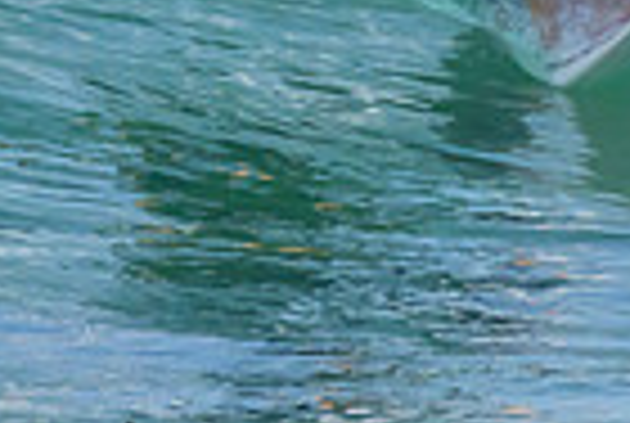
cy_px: -481
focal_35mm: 4264
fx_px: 74779
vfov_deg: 0.3
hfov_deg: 0.5
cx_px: 219
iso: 1800
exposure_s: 1/2000
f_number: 11
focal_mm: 800
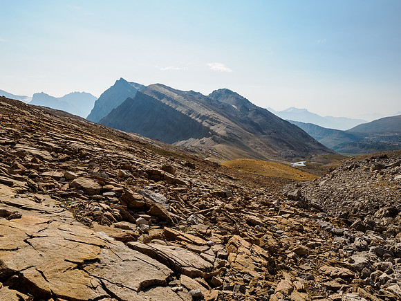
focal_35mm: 24
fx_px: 278
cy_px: 150
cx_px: 200
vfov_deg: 56.8
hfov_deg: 71.6
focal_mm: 12
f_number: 8
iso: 200
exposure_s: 1/320
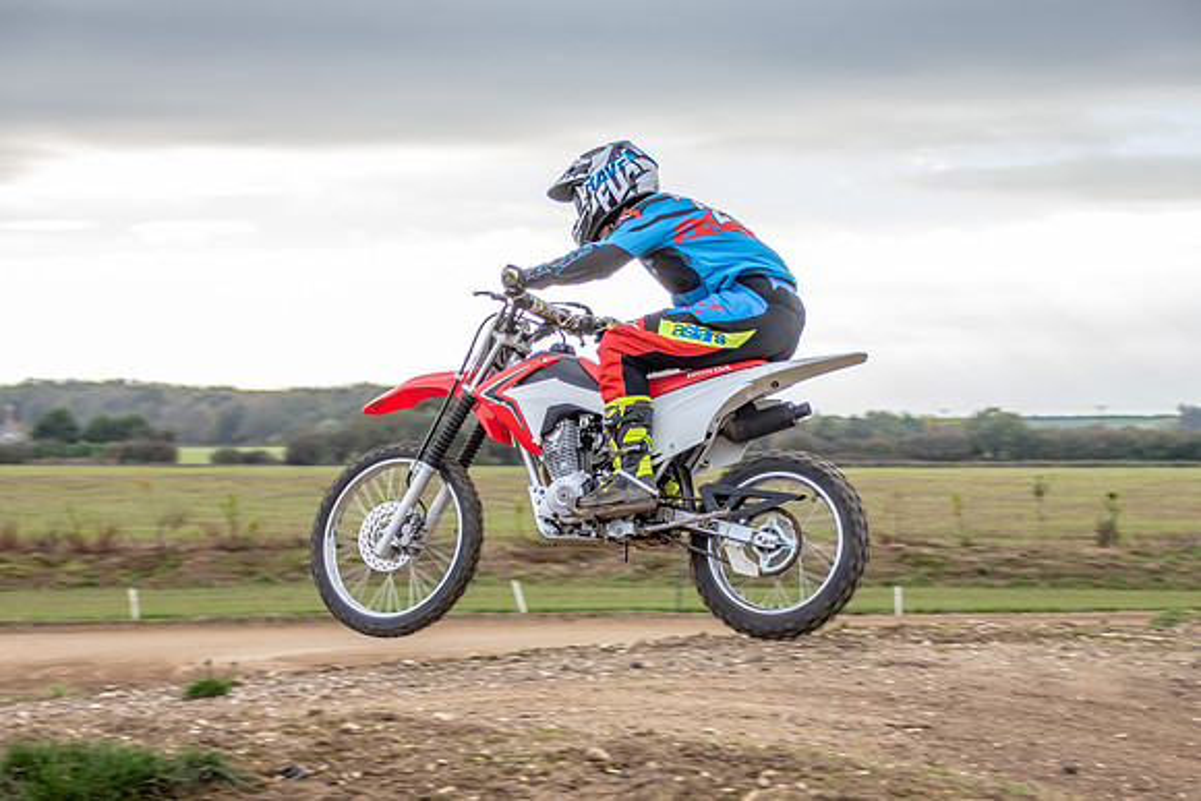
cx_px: 600
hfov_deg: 17.5
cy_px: 400
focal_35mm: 117
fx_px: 3893
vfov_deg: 11.8
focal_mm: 70
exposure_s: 1/400
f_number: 6.3
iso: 400
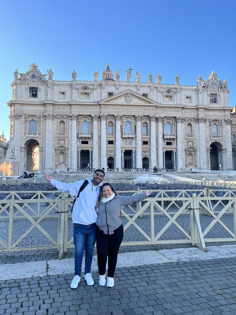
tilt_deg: +6.7
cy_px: 158
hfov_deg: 53.1
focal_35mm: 26
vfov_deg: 67.3
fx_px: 236
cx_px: 118
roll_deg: +0.3
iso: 50
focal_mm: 5.1
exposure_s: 1/845
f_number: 1.6
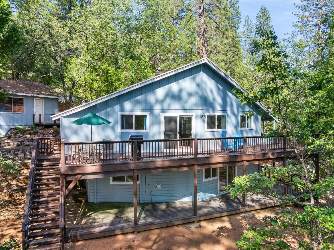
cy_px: 125
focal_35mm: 24
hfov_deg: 71.6
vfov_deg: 56.8
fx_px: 231
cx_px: 167
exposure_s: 1/400
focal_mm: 12.29
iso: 170
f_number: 2.8
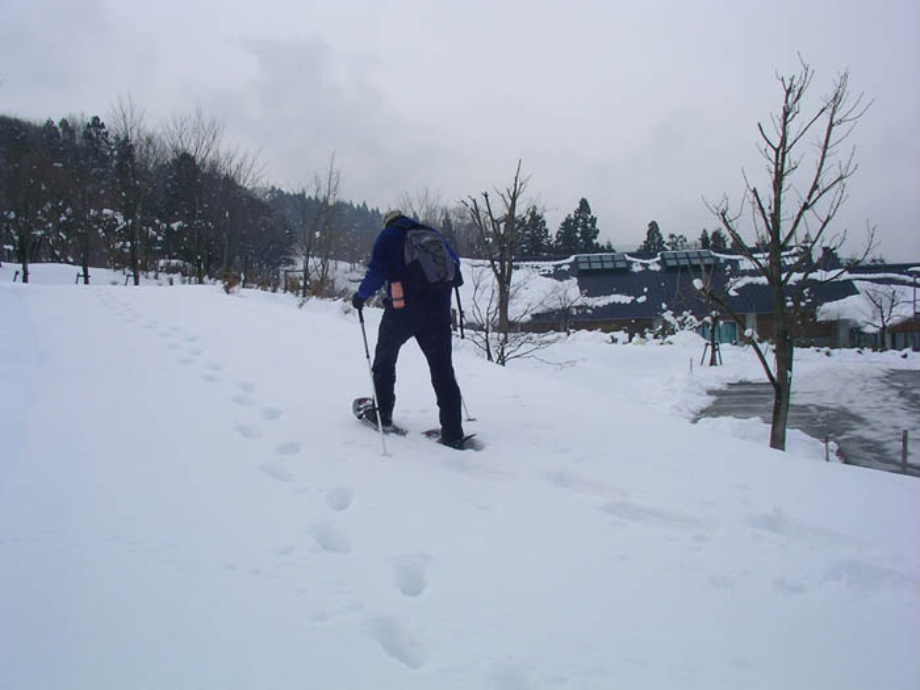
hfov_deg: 49.0
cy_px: 345
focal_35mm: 38
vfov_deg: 37.7
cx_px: 460
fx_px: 1010
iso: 50
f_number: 7
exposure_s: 1/205
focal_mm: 6
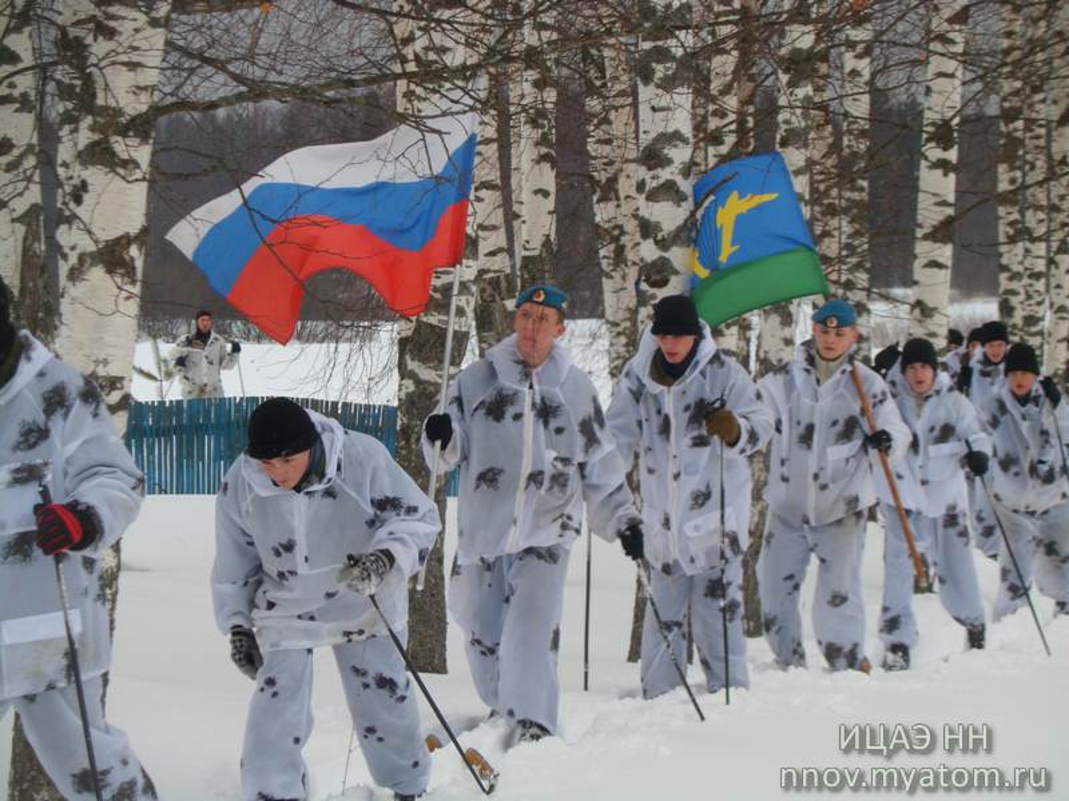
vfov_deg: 7.4
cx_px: 534
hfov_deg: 9.8
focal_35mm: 201
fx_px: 6207
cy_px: 400
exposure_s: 1/180
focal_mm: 36.2
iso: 100
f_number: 5.6
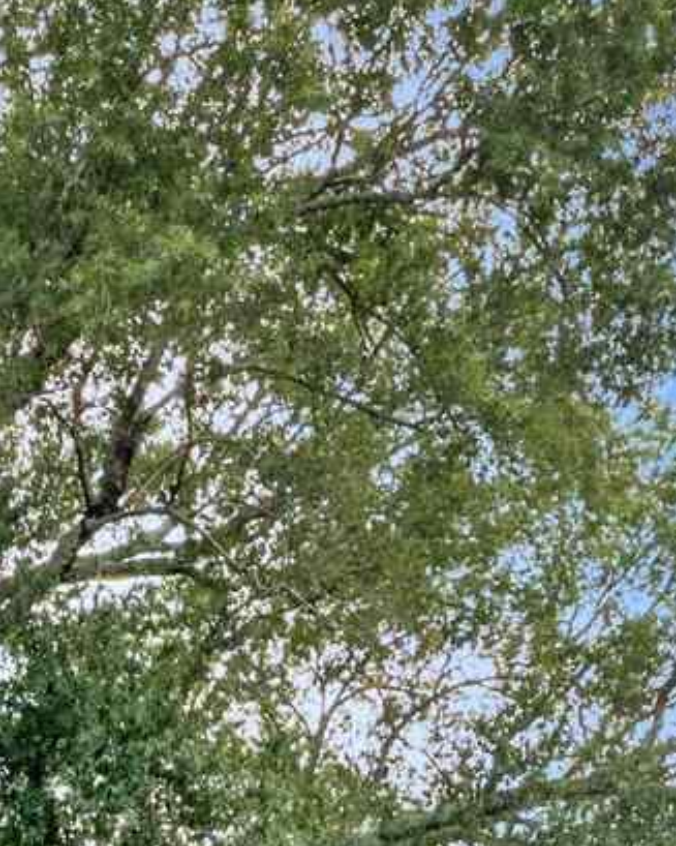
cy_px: 1632
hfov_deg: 11.9
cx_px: -211
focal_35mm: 126
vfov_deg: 13.4
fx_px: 3154
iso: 320
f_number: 9
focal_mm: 12.2
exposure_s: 1/40
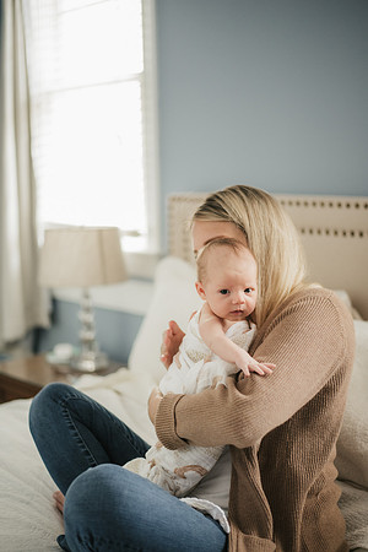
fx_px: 767
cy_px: 276
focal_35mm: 50
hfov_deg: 27.0
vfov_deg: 39.6
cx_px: 184
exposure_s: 1/250
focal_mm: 50
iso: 1250
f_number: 1.8
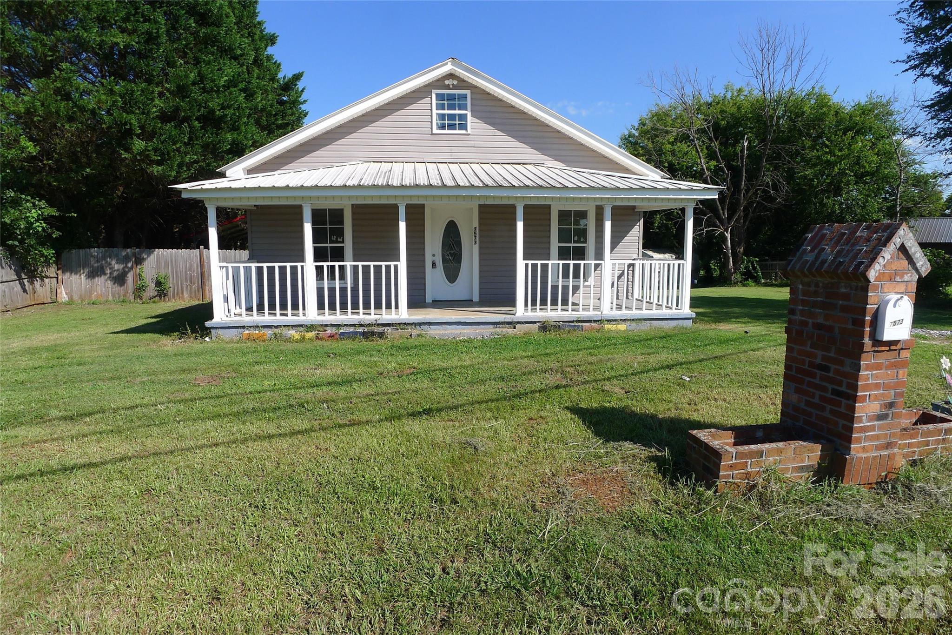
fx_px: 635
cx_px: 476
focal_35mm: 24
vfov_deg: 53.1
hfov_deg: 73.7
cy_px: 318
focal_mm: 5.1
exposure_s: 1/500
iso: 80
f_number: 4
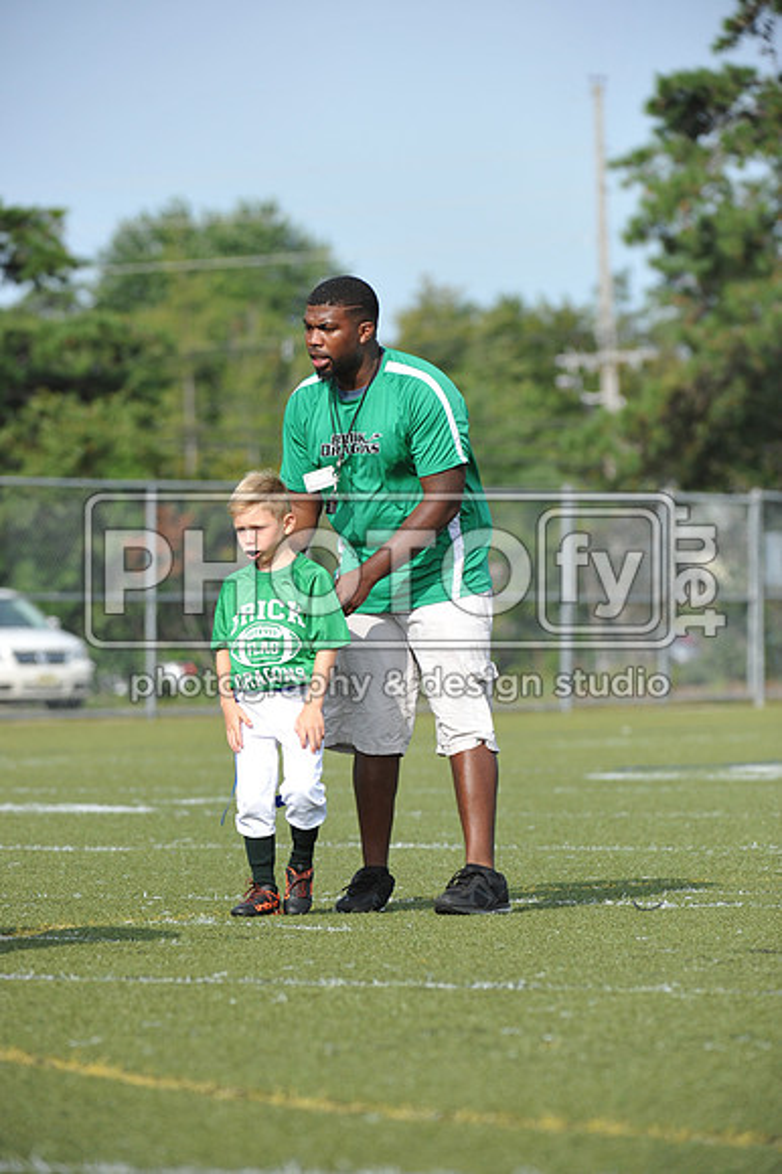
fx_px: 6524
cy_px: 587
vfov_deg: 10.3
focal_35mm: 200
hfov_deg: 6.9
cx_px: 391
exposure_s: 1/2500
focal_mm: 200
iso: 800
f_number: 5
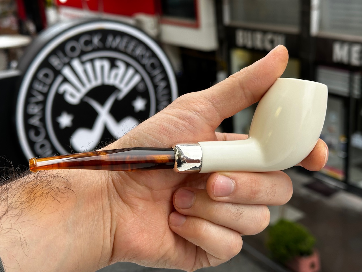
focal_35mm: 48
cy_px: 136
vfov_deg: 30.3
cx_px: 181
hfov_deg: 39.7
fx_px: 502
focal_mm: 6.86
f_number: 1.78
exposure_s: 1/221
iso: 50
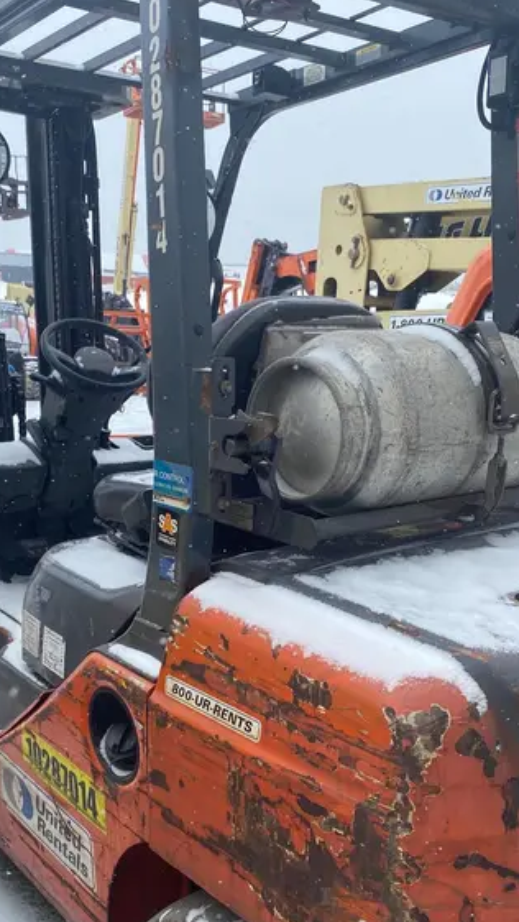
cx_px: 210
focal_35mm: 37
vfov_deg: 53.6
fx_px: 904
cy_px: 556
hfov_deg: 31.9
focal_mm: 4.25
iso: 32
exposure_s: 1/898
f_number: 1.8
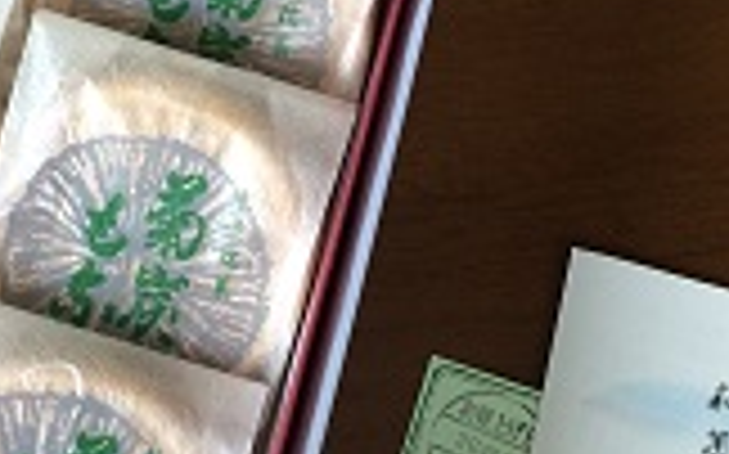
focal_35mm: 76
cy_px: 108
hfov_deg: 26.9
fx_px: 1509
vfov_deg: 17.0
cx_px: 207
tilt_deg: -70.8
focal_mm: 4.15
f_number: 2.2
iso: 160
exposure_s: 1/30
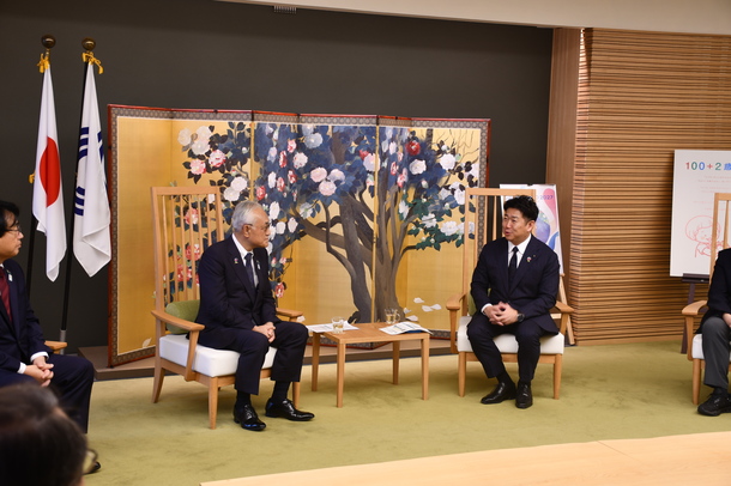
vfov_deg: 26.5
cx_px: 366
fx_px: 1035
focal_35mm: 51
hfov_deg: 38.9
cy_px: 243
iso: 100
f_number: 4.2
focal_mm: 34
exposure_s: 1/15
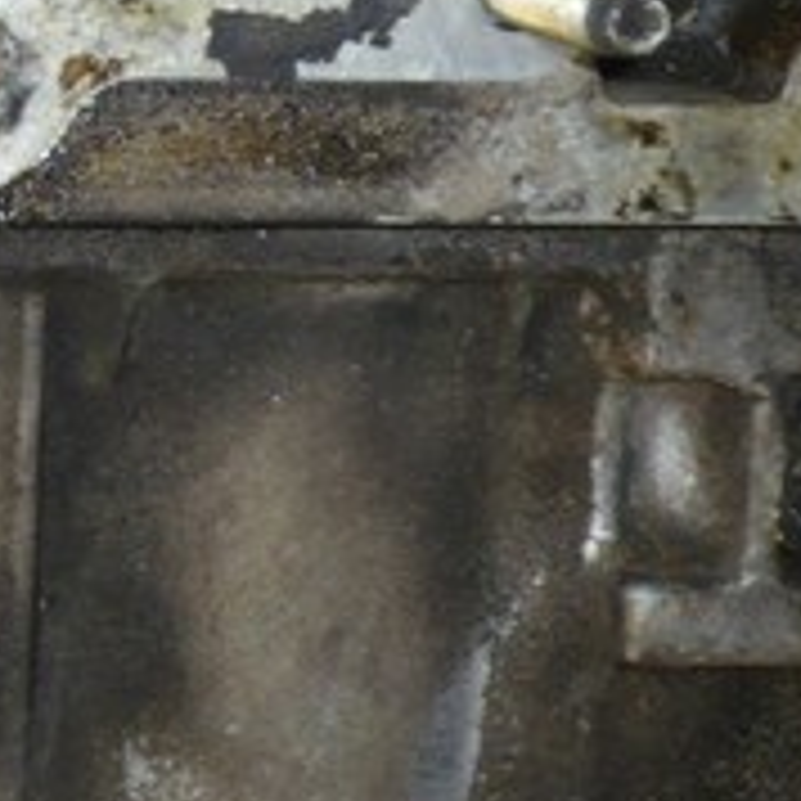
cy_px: -194
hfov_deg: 11.2
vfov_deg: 12.2
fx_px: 3639
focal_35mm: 139
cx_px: -886
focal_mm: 5.8
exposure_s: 1/30
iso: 100
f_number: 2.8
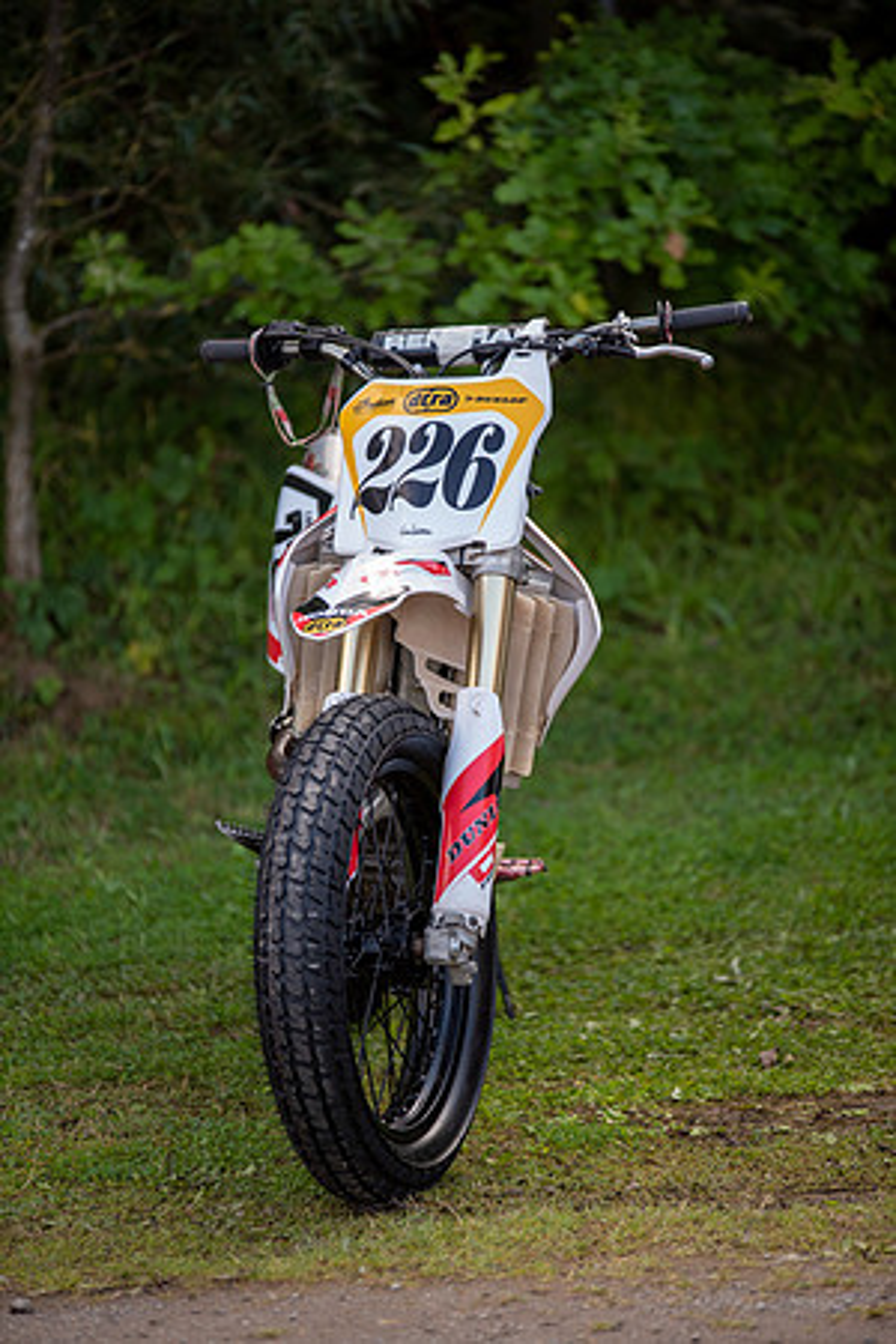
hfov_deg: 7.4
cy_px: 672
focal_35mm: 185
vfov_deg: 11.1
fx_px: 6906
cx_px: 448
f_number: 2.8
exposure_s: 1/800
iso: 400
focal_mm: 185
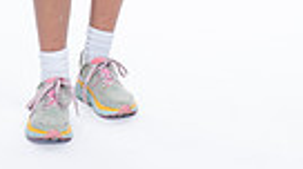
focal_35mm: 212
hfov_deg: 10.2
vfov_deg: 5.5
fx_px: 1701
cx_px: 87
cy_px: -249
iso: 400
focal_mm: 61
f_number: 5.6
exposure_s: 1/250
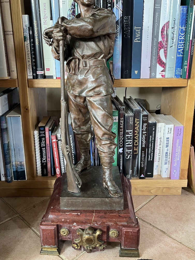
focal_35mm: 31
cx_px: 92
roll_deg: +0.4
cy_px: 114
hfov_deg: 45.4
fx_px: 233
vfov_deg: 58.2
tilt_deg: -14.8
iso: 250
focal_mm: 5.1
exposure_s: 1/60
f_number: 1.6
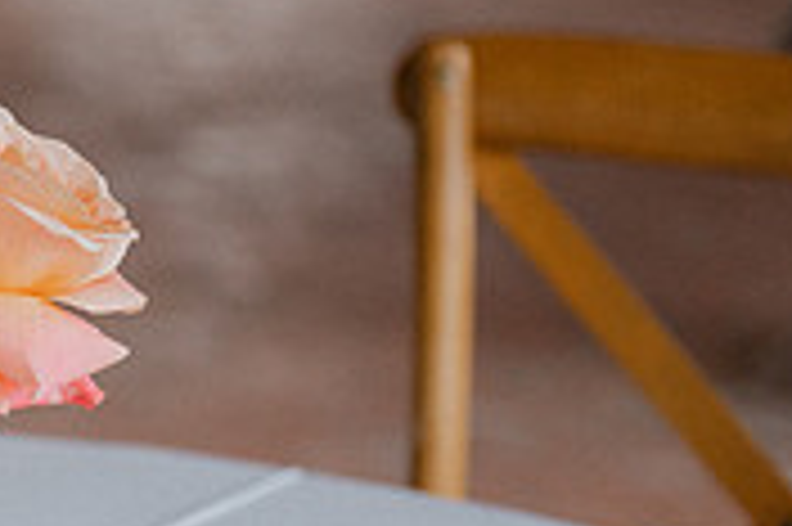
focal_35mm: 231
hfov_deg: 8.7
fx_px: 5077
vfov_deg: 5.9
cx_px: -428
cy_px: 265
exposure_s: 1/1000
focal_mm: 70
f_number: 2.8
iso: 1100
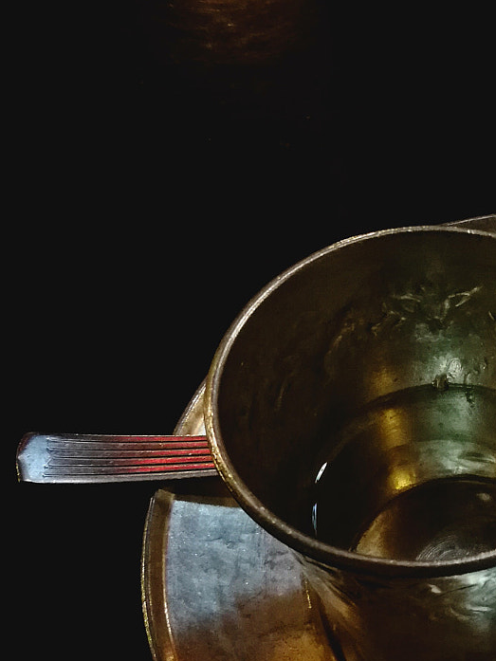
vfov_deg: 31.1
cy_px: 394
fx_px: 1184
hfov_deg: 22.3
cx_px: 545
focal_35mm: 62
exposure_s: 1/16.7
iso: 800
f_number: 2.2
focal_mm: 3.95
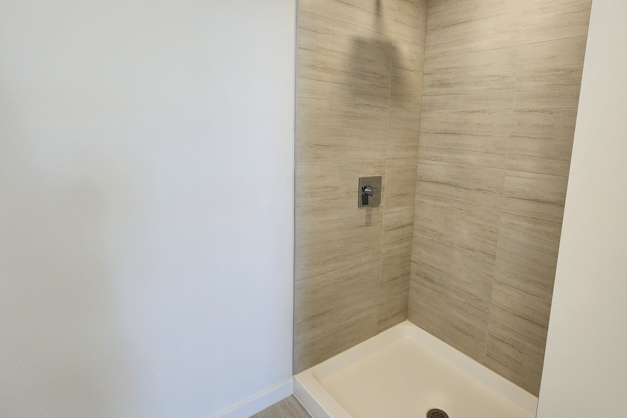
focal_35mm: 18
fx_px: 313
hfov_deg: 89.3
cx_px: 361
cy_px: 186
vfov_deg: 67.2
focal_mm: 2.2
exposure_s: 1/60
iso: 125
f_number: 2.2
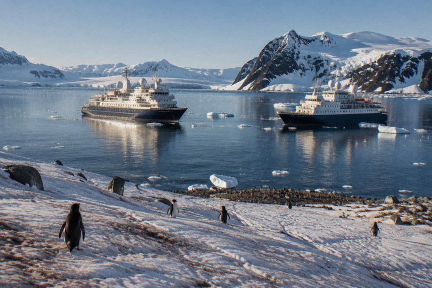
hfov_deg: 41.9
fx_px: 564
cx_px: 216
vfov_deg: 28.6
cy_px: 144
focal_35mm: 47
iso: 500
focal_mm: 47
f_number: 10
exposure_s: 1/250
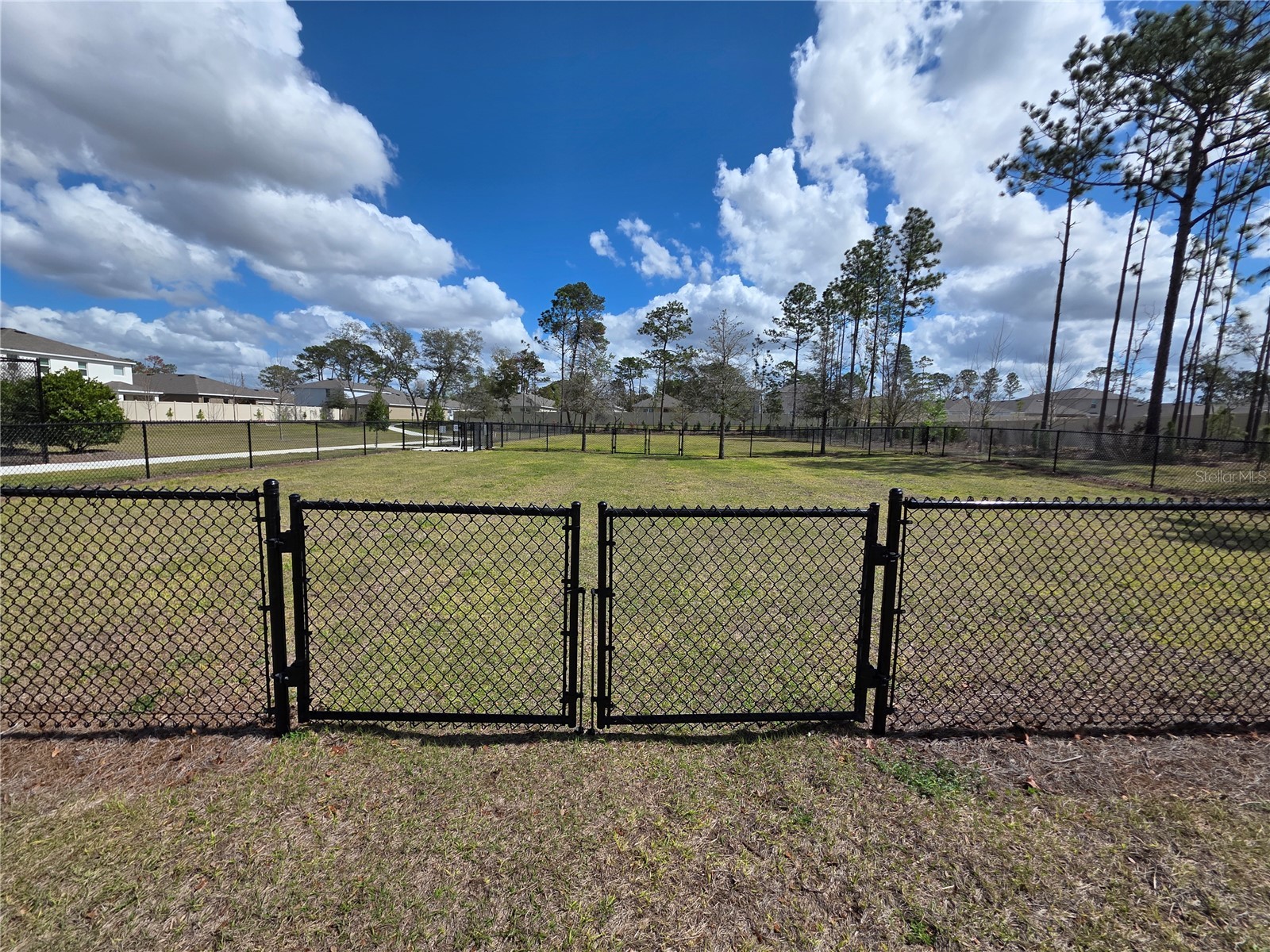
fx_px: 477
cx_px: 635
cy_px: 476
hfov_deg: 106.2
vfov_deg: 89.9
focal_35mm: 13
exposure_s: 1/4037
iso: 40
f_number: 1.9
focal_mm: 2.2
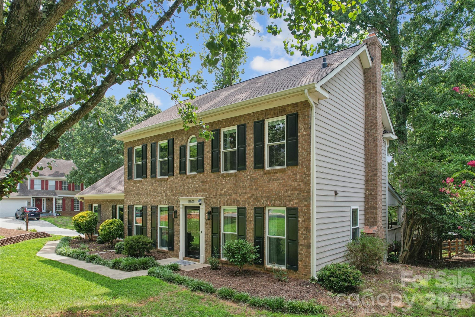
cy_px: 158
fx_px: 290
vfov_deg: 57.2
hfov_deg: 78.6
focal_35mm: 22
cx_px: 238
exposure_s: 1/80
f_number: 2.8
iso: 110
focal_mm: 8.4
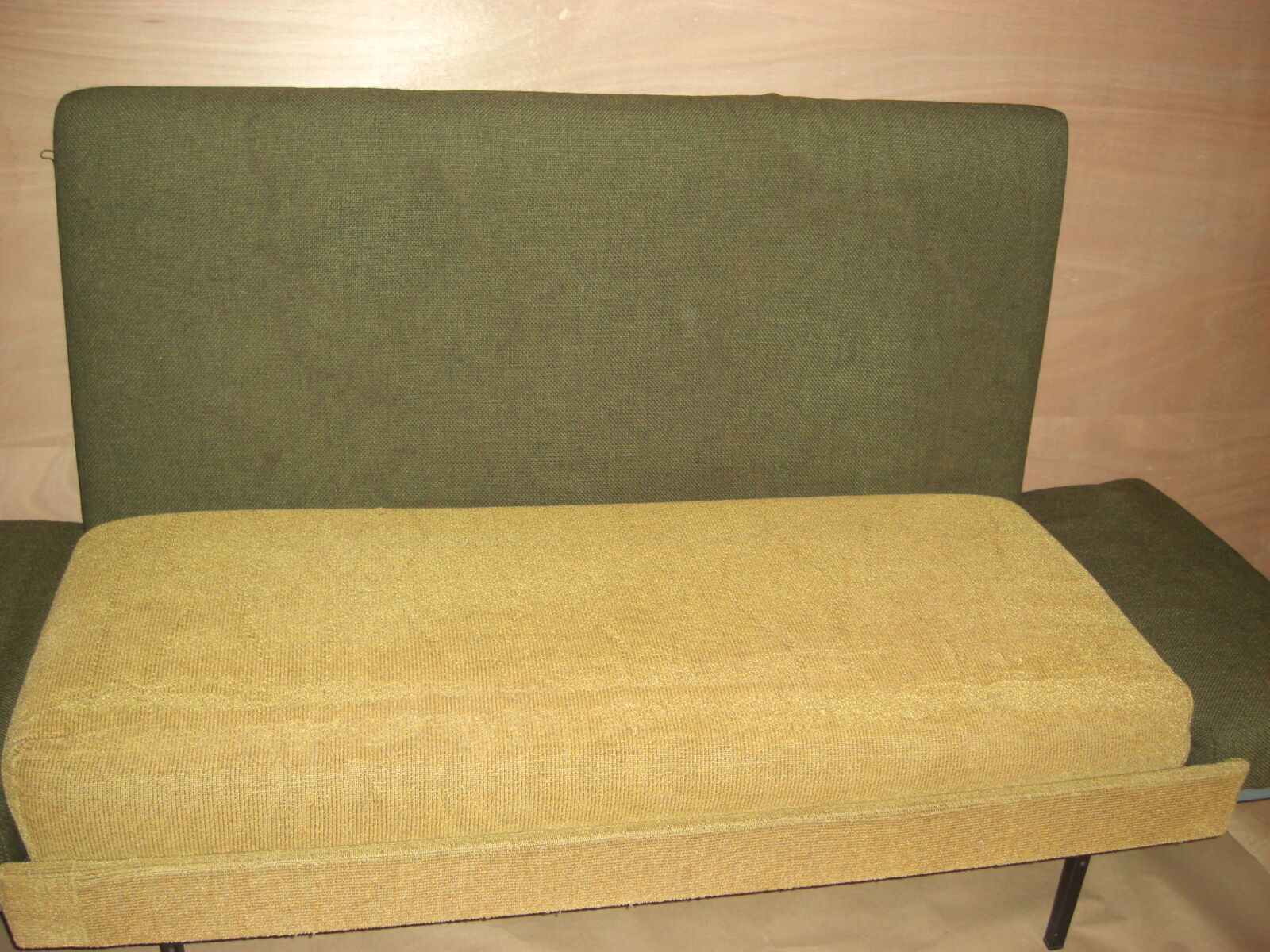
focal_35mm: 38
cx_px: 635
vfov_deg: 37.7
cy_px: 476
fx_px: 1394
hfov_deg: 49.0
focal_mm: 7.9
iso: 200
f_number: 2.8
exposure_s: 1/60
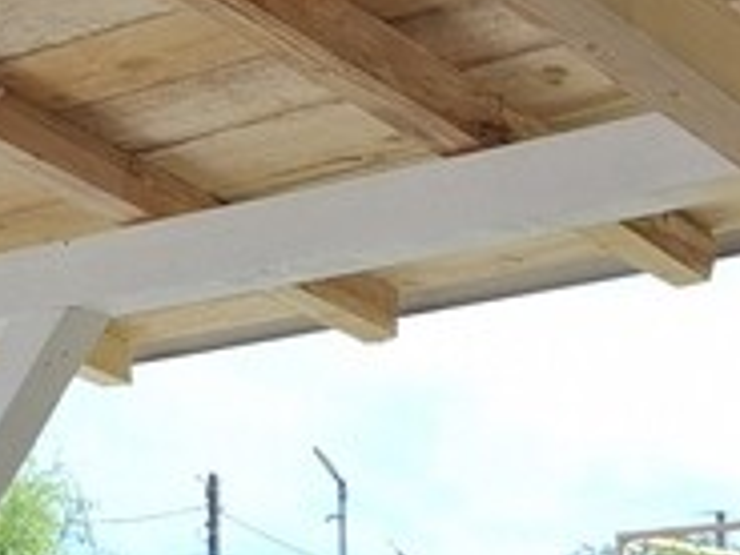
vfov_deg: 10.6
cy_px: 1110
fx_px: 2736
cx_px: 362
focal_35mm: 128
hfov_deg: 15.4
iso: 50
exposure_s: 1/1096
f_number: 1.8
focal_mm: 5.54
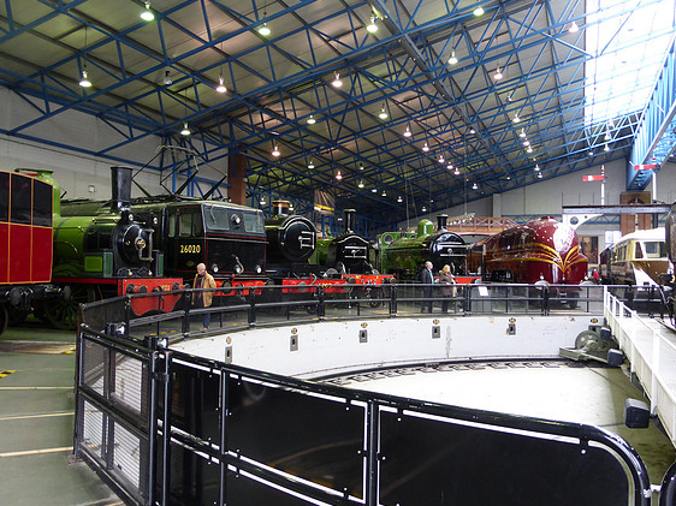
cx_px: 339
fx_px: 625
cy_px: 252
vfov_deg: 44.1
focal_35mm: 32
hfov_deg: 56.8
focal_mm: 5.4
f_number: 3.6
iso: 400
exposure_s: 1/8
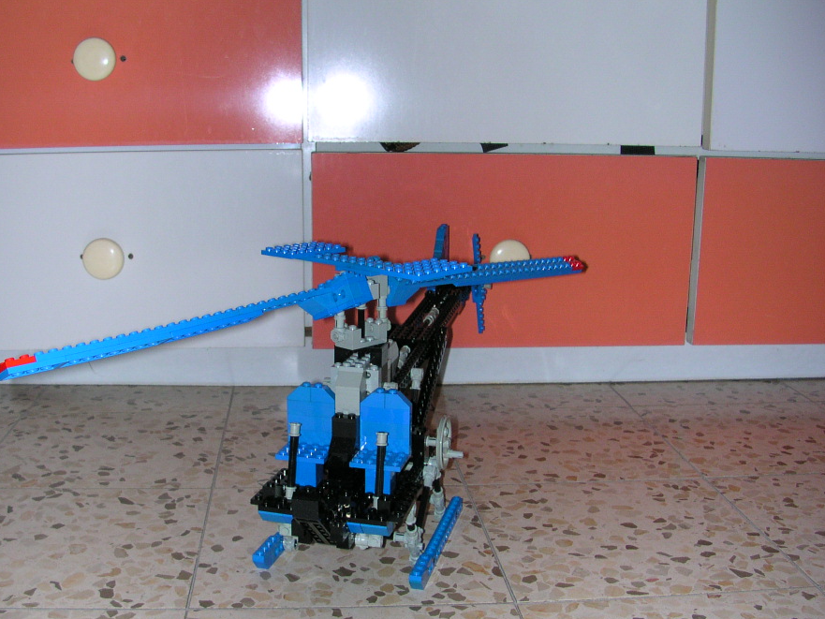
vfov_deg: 33.5
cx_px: 348
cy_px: 354
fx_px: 1025
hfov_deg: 43.7
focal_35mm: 43
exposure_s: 1/60
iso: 100
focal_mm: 5.6
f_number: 2.7
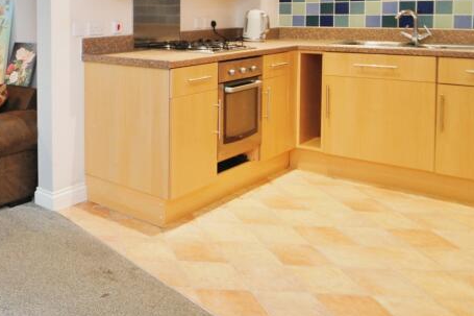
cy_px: 7
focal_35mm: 37
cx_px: -7
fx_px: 489
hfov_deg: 43.7
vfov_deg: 33.1
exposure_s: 1/15
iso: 500
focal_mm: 11
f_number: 5.6
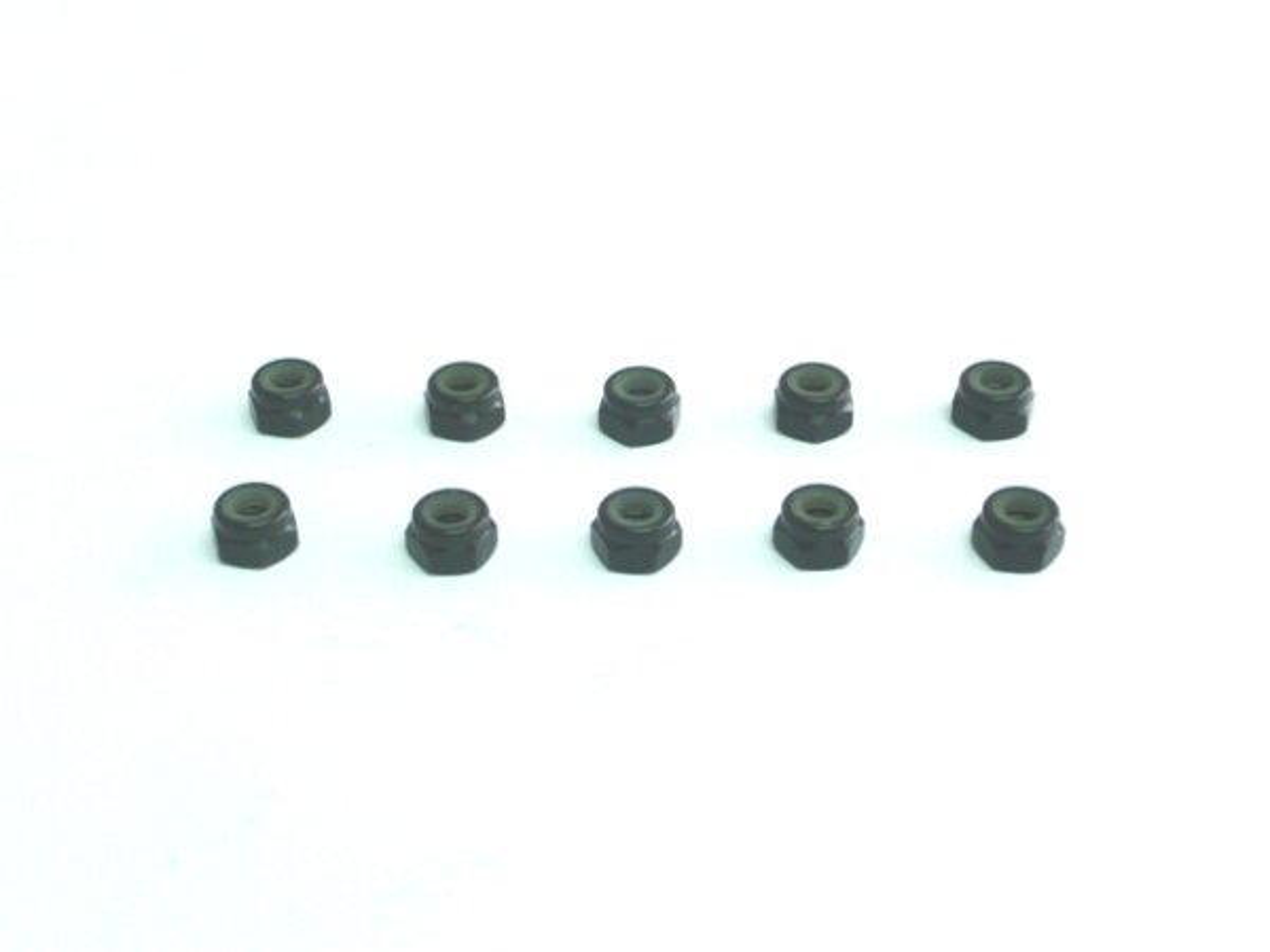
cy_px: 476
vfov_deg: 21.9
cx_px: 635
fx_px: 2458
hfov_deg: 29.0
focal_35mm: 67
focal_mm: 11.1
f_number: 4.5
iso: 160
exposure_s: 1/80
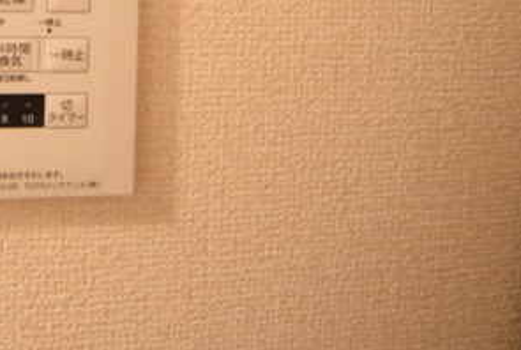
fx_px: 377
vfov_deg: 42.5
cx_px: -32
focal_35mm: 26
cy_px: -5
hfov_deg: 50.9
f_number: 4.5
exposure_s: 1/30
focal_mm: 8
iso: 3200
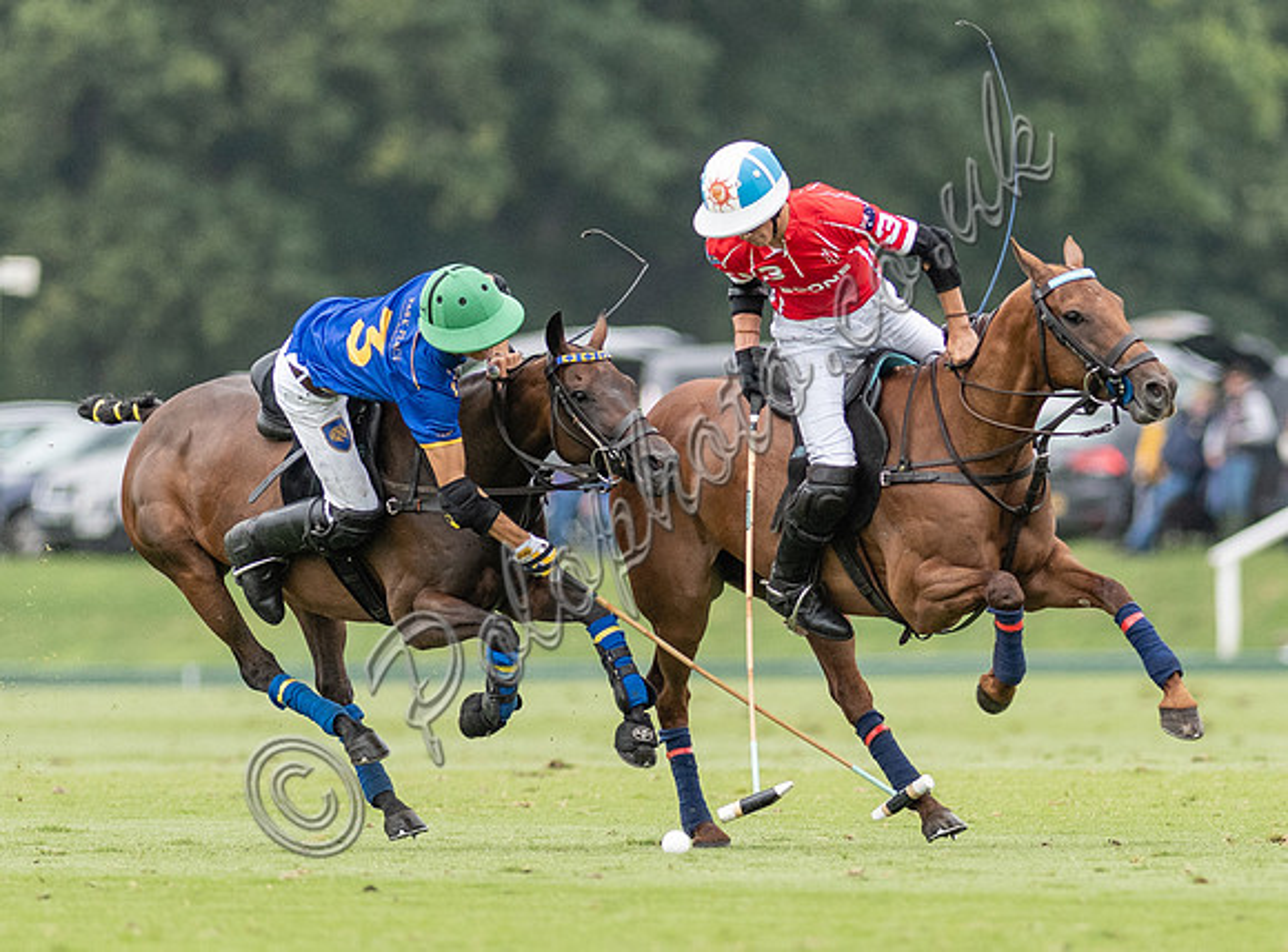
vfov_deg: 1.8
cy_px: 699
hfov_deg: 2.4
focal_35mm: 817
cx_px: 823
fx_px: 30258
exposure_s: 1/4000
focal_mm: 300
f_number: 2.8
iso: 500
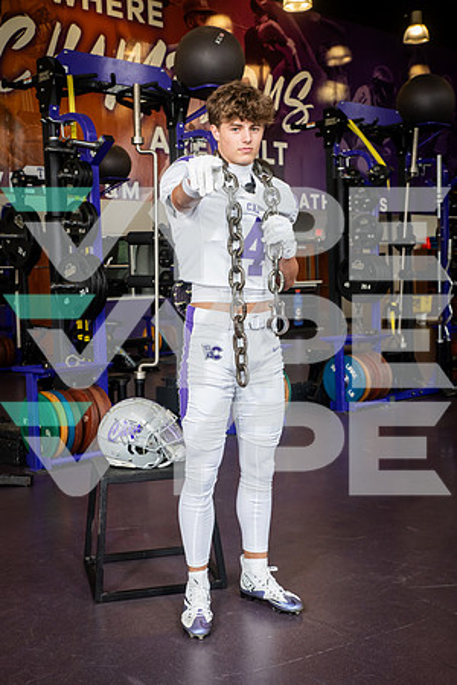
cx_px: 228
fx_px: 914
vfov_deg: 41.1
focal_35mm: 48
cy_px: 342
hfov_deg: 28.1
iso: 800
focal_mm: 48
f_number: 7.1
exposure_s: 1/250
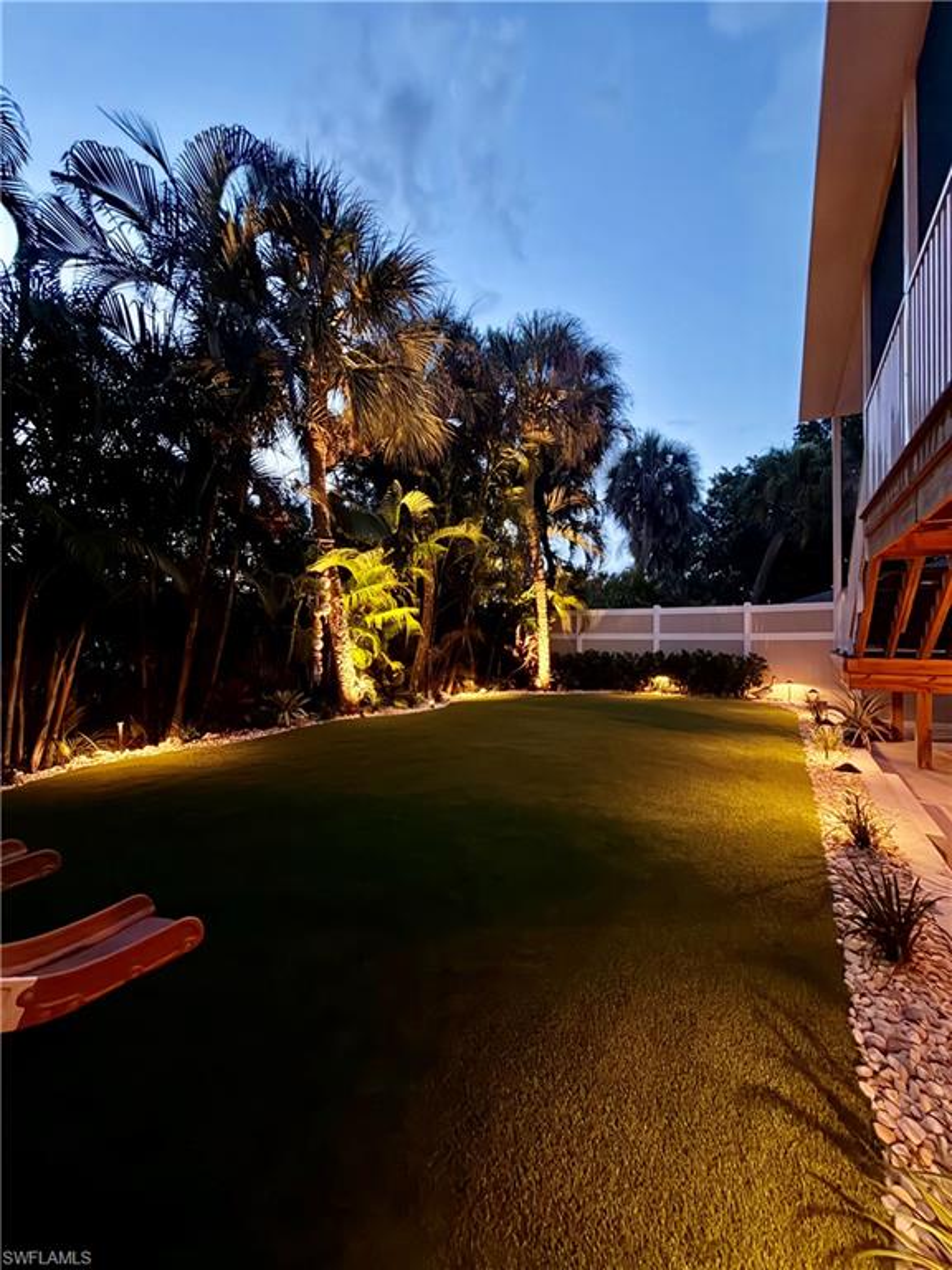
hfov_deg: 85.7
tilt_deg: -0.1
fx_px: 513
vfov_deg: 102.1
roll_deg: -0.2
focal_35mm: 14
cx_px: 476
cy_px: 635
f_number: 2.2
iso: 500
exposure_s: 1/12
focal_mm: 2.22
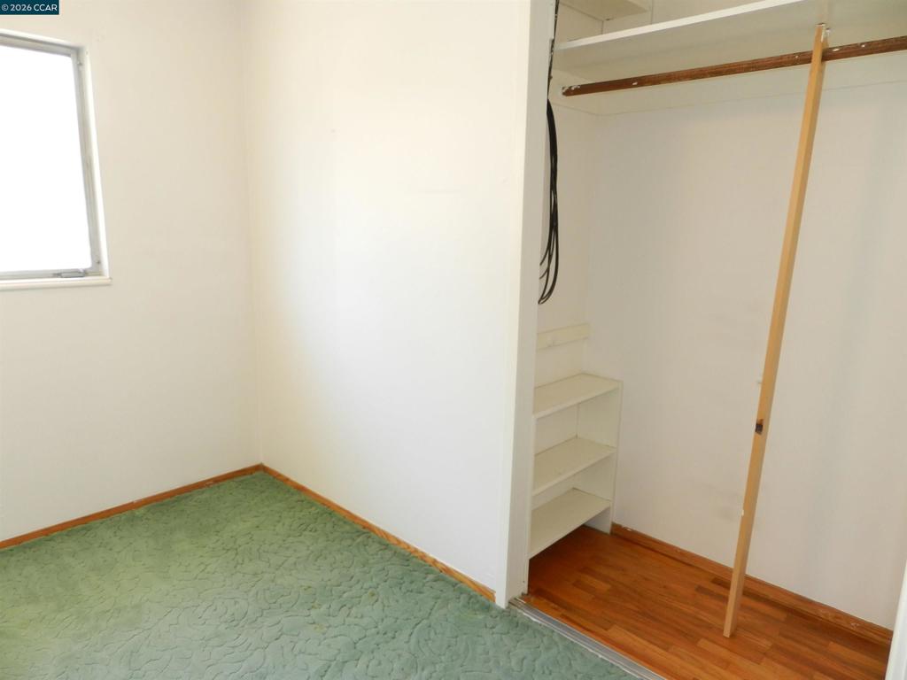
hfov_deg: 73.9
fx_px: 603
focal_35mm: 23
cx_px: 454
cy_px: 340
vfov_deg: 58.9
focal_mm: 4
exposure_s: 1/30
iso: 200
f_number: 3.4
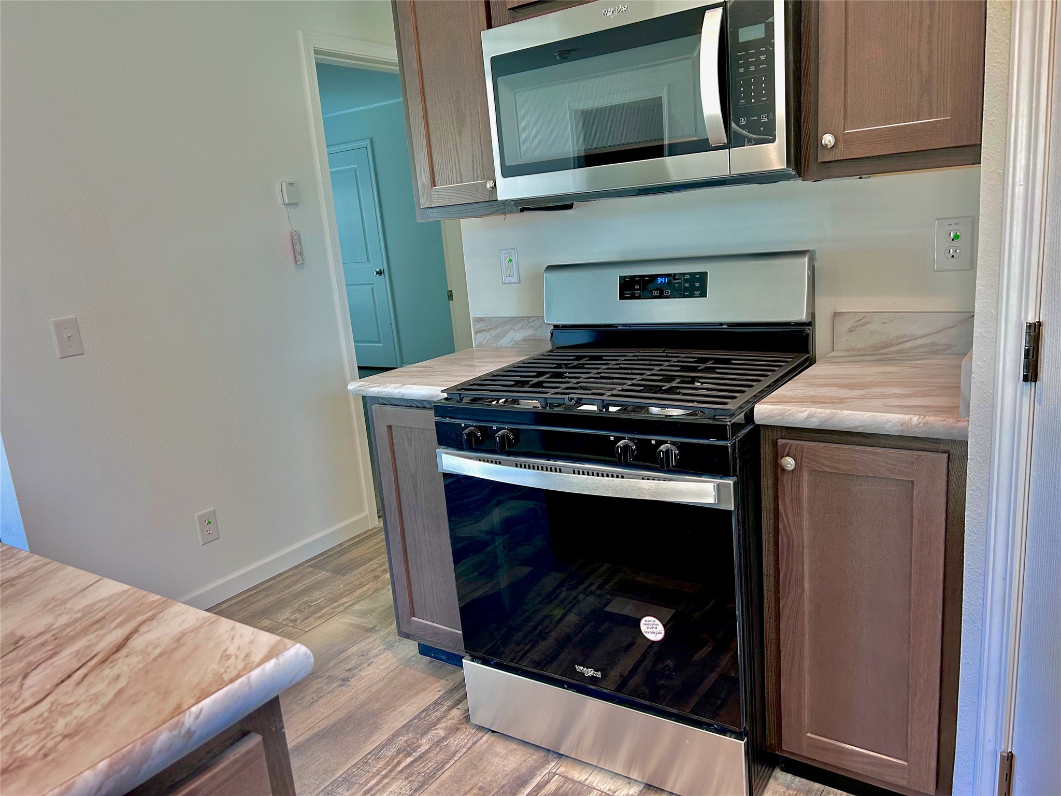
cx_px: 530
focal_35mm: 26
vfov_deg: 53.1
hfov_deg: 67.3
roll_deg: +5.1
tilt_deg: -12.9
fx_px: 797
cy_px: 398
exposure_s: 1/60
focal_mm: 5.7
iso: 80
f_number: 1.5
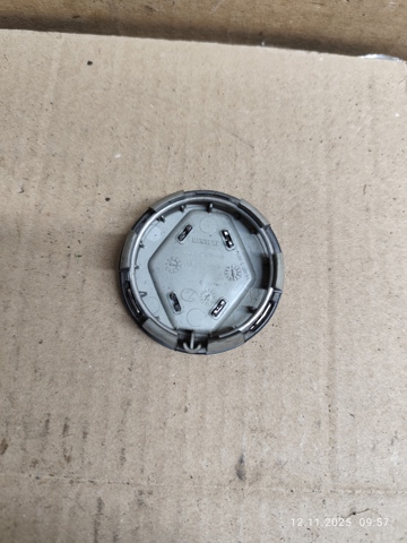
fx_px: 361
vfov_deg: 73.9
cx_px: 204
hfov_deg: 58.9
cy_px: 272
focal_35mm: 23
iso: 400
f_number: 1.65
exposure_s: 1/100
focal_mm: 6.19
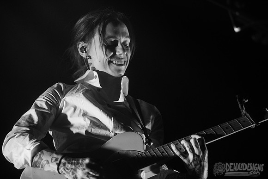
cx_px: 134
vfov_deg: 11.8
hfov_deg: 17.6
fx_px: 864
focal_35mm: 116
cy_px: 90
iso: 2000
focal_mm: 116
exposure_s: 1/320
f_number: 3.2
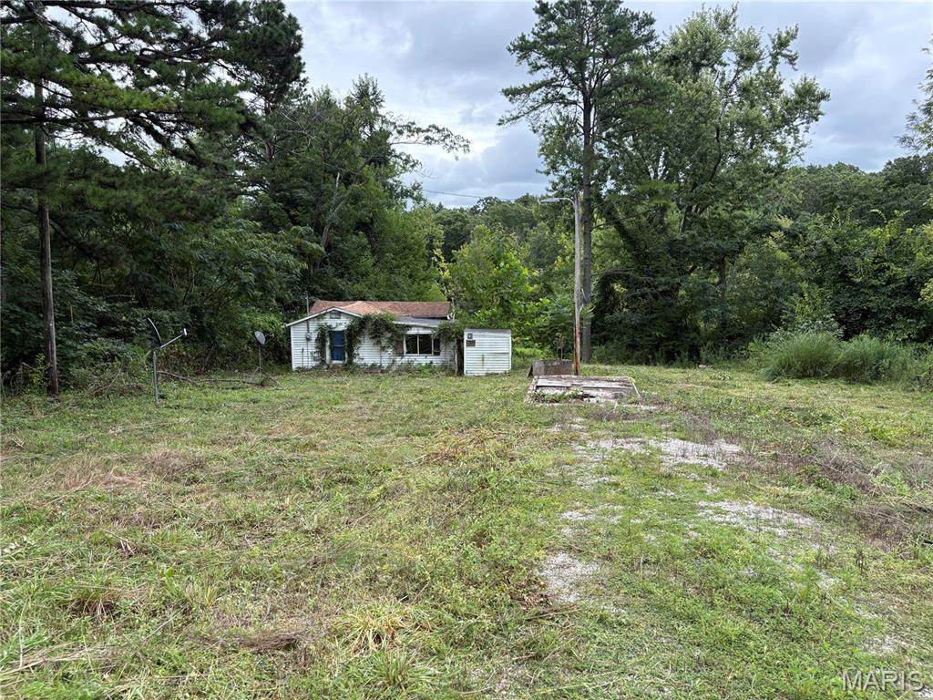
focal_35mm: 26
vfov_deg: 53.1
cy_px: 350
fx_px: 701
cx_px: 466
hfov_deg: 67.3
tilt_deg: -7.2
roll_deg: +0.7
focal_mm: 5.96
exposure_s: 1/959
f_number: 1.6
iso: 64
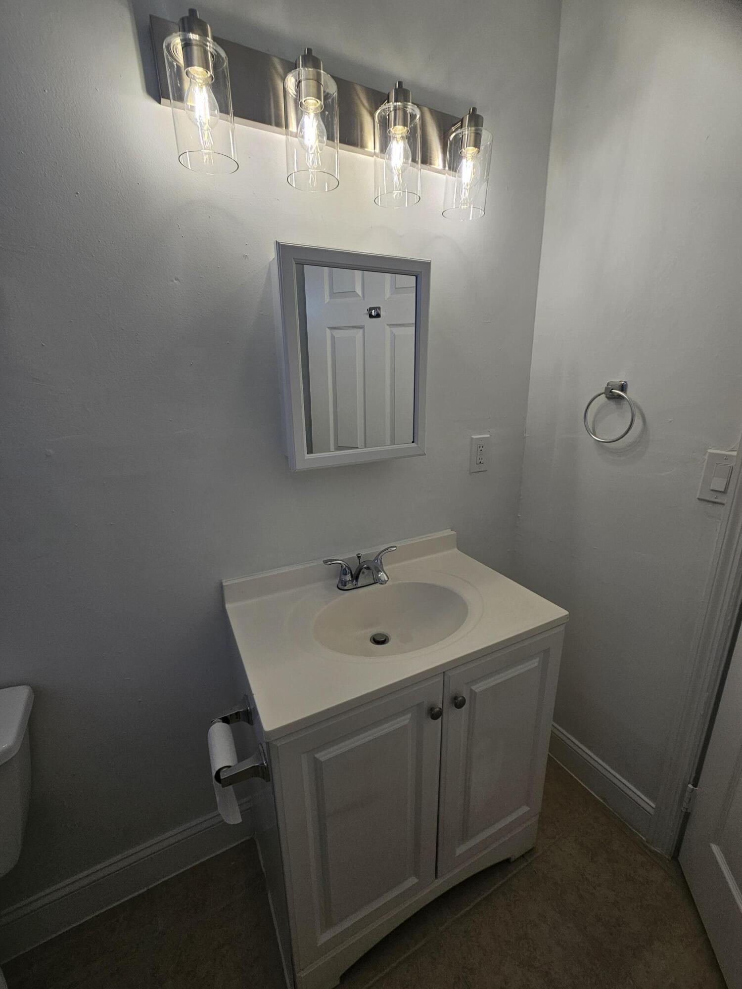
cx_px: 371
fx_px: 372
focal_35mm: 13
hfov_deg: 89.9
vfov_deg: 106.2
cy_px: 494
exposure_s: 1/153
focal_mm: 2.2
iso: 50
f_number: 2.2
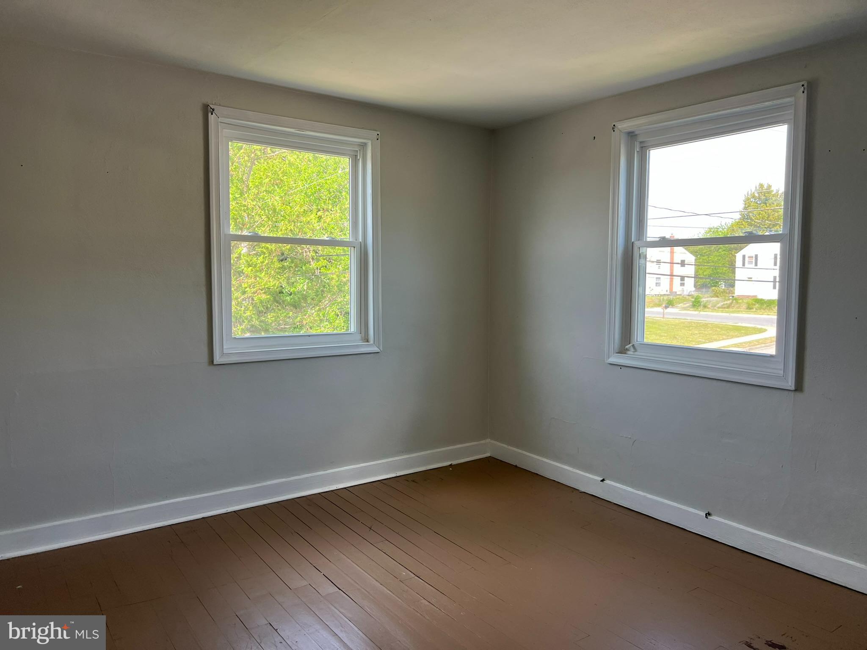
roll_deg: +0.8
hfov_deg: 67.3
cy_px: 325
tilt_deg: -1.2
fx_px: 651
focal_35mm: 26
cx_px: 434
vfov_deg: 53.1
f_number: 1.5
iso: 40
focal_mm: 5.7
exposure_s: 1/164
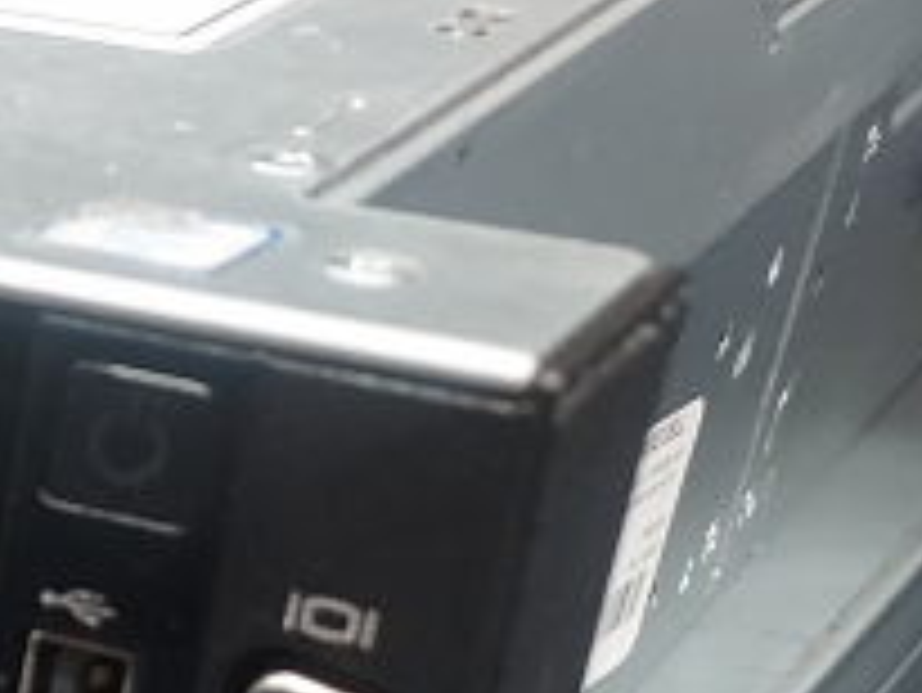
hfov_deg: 12.9
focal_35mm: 117
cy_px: 878
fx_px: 3118
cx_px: -1282
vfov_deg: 12.3
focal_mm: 4.6
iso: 320
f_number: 1.8
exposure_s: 1/30
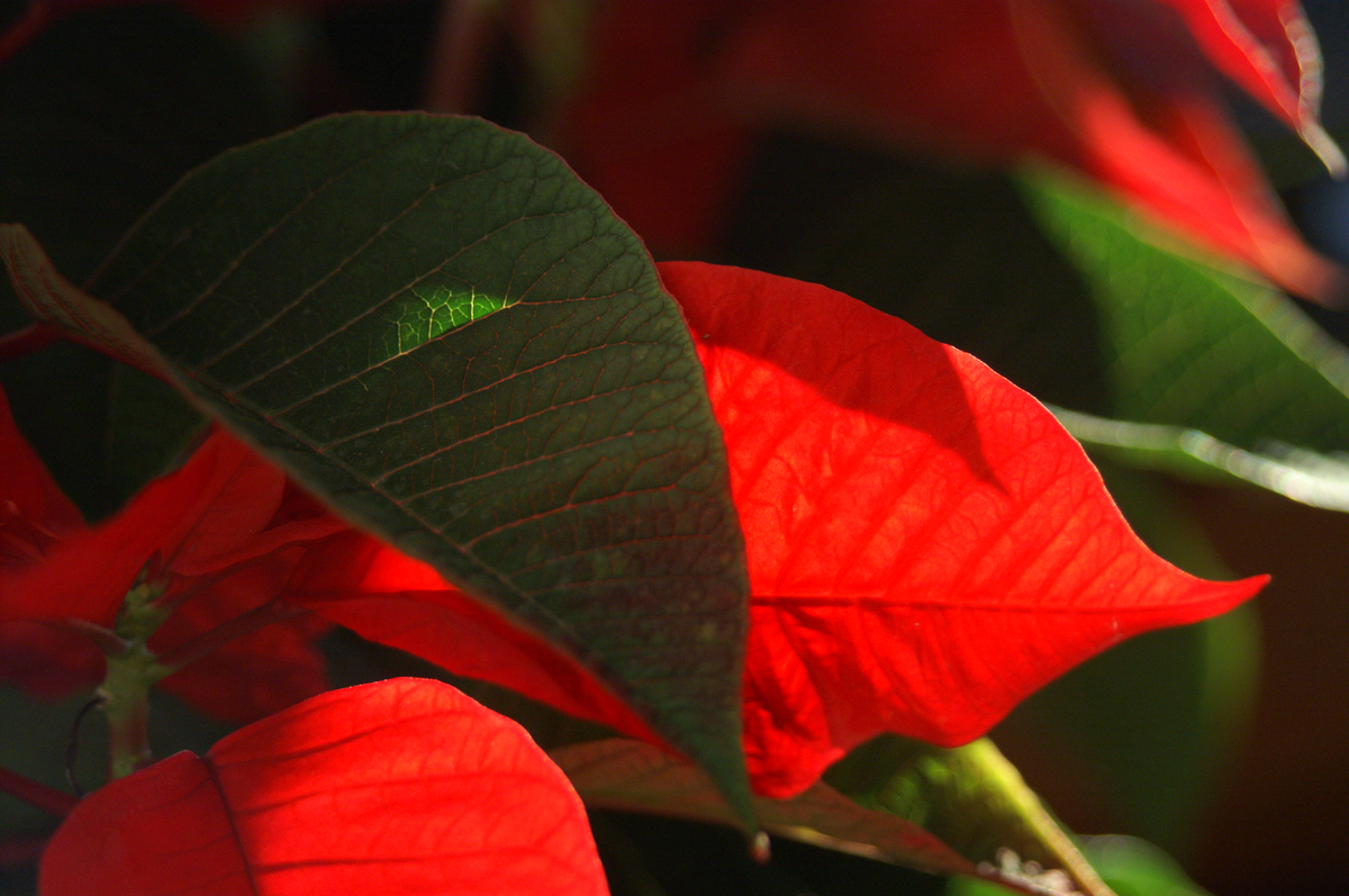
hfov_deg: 15.2
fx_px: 5053
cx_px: 674
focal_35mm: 135
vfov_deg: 10.1
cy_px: 448
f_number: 5
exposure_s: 1/250
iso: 500
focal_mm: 90
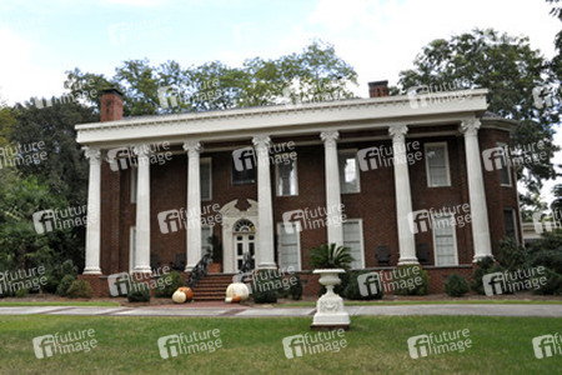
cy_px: 188
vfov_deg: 41.7
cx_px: 281
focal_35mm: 32
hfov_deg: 59.5
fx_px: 492
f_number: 18
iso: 1000
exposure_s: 1/200
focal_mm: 21
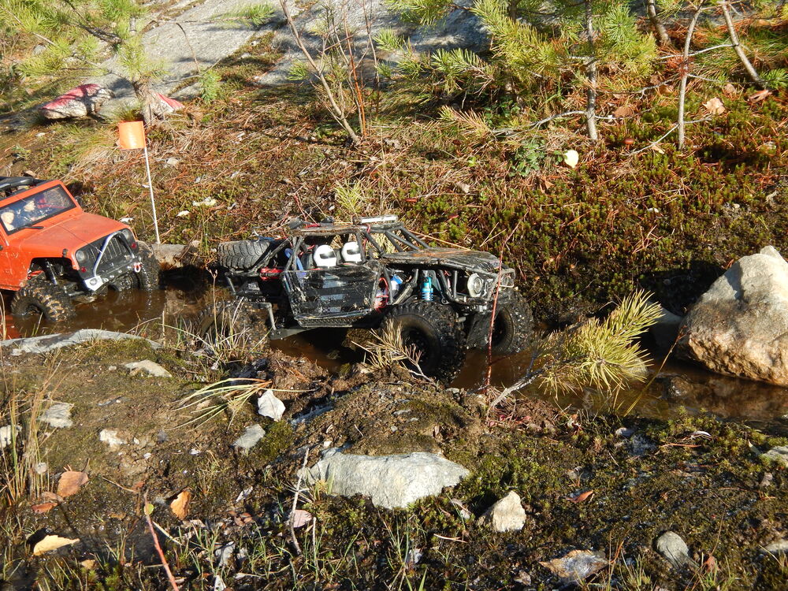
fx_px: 1070
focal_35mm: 47
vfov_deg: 30.9
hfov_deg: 40.4
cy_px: 296
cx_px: 394
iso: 200
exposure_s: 1/640
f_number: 4.1
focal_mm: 8.4
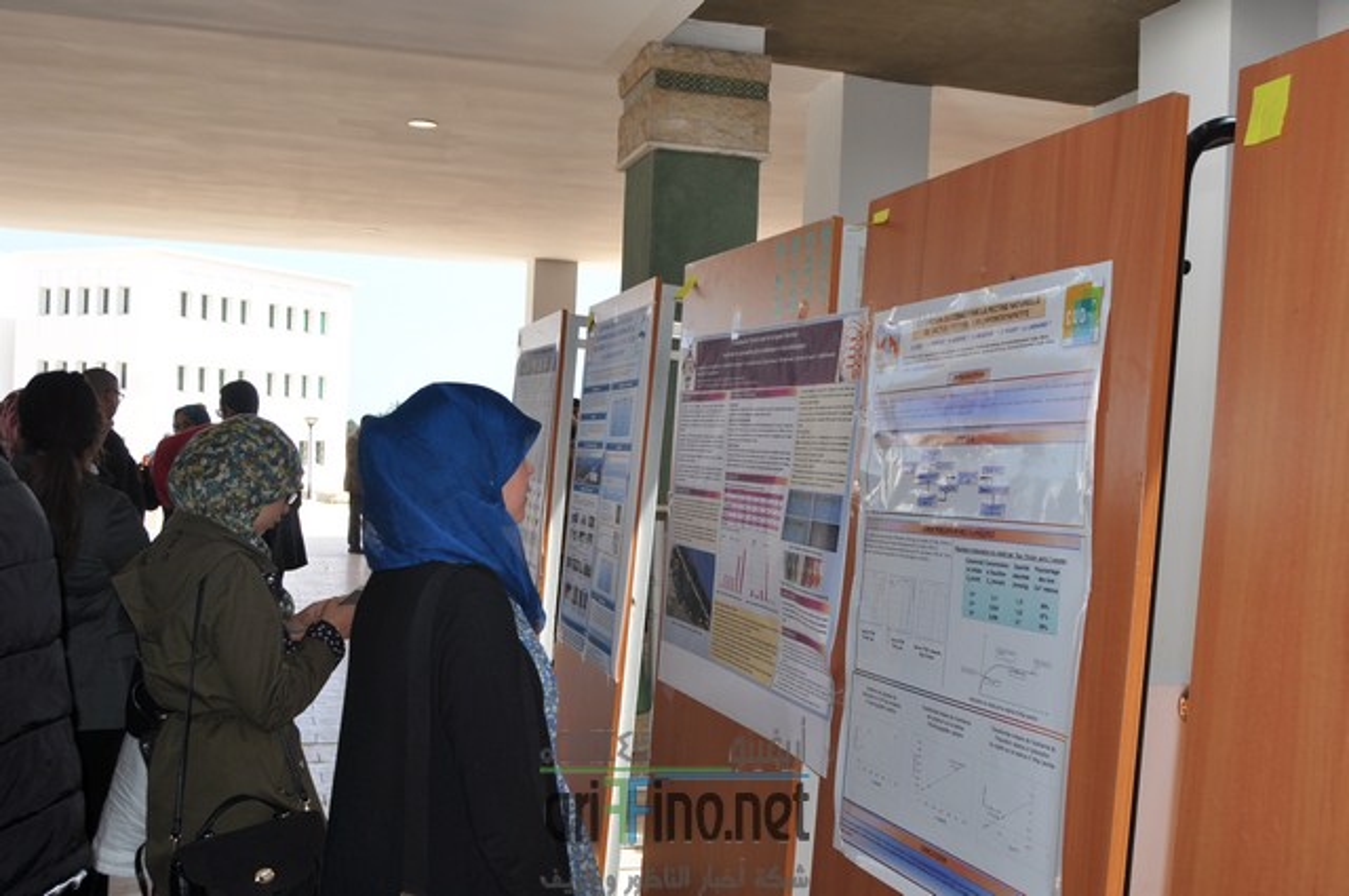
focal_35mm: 36
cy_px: 448
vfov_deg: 36.8
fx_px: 1347
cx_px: 674
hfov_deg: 53.2
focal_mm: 24
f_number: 8
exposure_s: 1/200
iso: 200
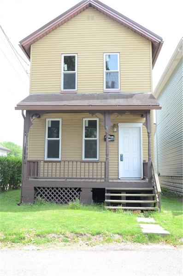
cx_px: 92
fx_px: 276
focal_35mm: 36
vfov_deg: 53.2
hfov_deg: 36.7
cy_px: 138
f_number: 6.3
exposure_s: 1/160
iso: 200
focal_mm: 24
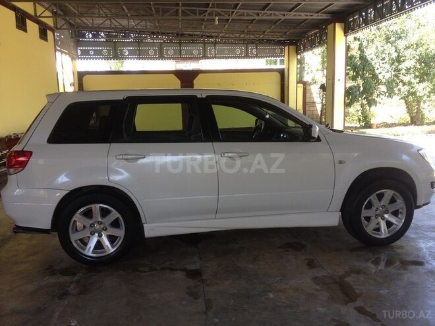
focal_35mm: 35
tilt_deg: -11.2
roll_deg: +2.8
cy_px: 163
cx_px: 218
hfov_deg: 52.6
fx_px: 440
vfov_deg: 40.7
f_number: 2.4
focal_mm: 4.28
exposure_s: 1/120
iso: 50
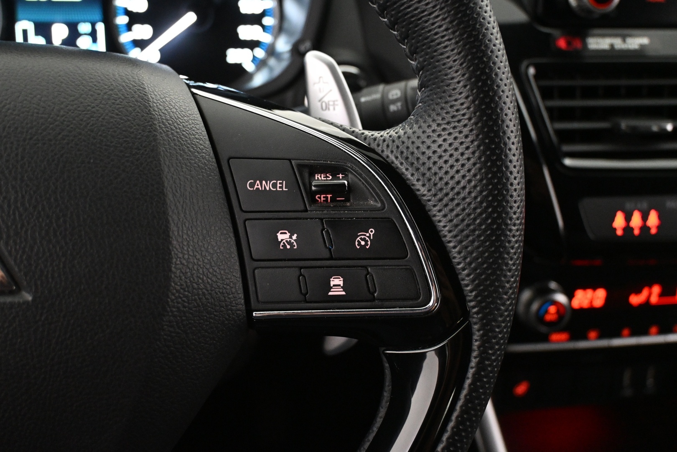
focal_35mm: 39
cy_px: 226
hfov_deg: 49.6
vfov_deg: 34.2
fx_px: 733
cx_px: 338
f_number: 4.5
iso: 4000
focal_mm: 26
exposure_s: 1/30
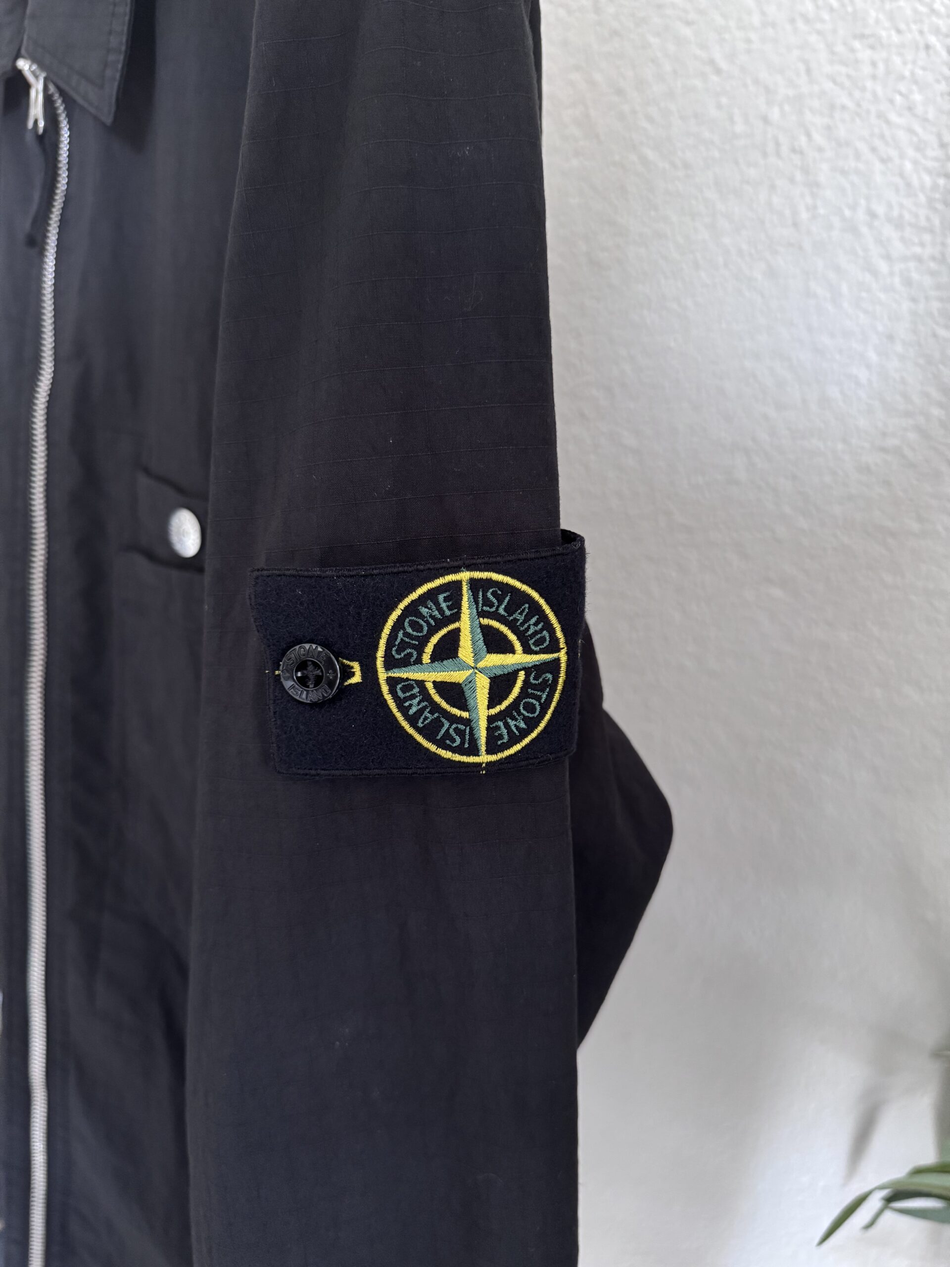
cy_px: 634
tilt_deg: -14.7
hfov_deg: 56.8
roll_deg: -2.6
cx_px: 475
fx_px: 878
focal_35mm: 24
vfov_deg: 71.6
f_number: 1.78
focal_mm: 6.76
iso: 400
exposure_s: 1/60
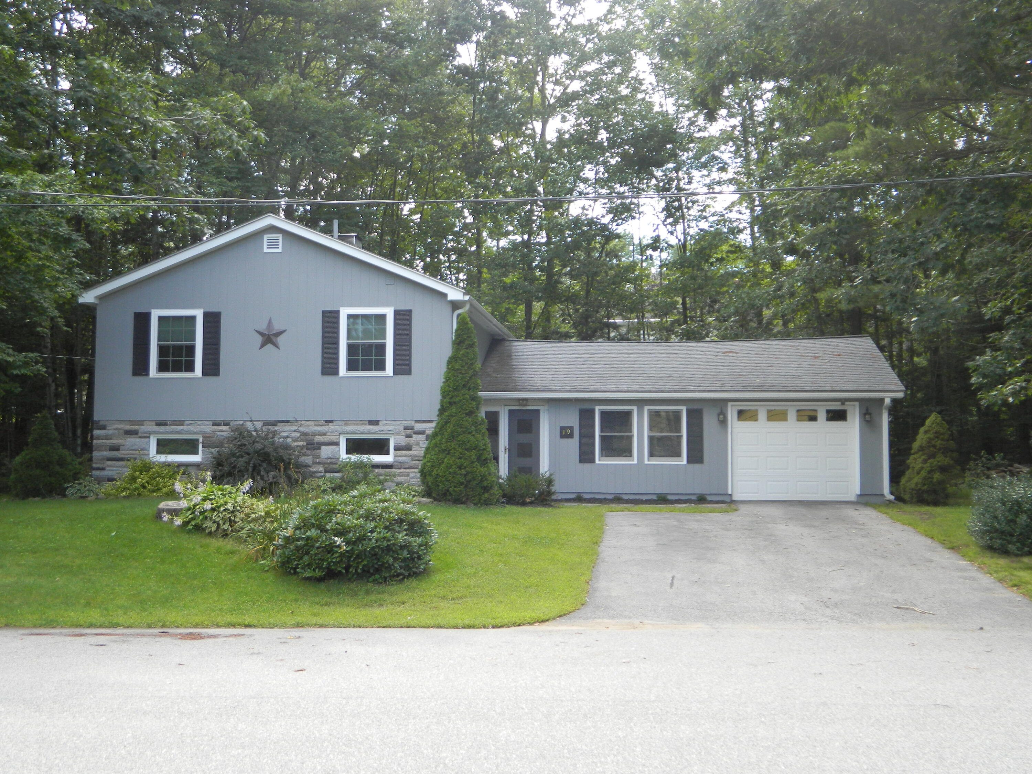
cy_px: 387
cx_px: 516
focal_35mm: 41
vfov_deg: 35.1
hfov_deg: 45.8
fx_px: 1222
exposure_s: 1/160
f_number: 3.5
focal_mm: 7.3
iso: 110
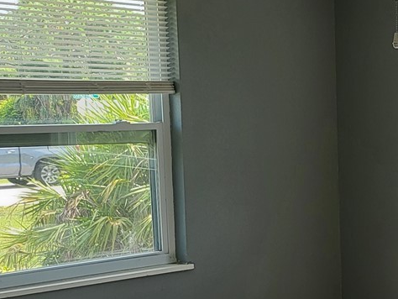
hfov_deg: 21.3
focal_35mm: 81
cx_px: 546
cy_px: 219
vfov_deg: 18.1
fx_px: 932
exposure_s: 1/208
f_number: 1.8
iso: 40
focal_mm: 5
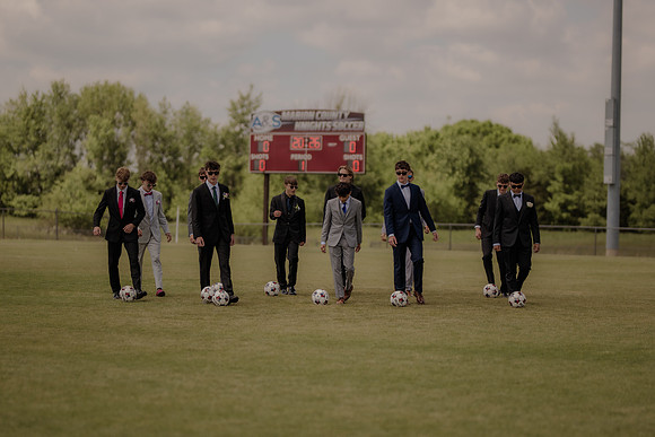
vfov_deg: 13.1
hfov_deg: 19.5
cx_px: 327
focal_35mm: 104
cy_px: 262
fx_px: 1901
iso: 125
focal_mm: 85
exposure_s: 1/4000
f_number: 1.4
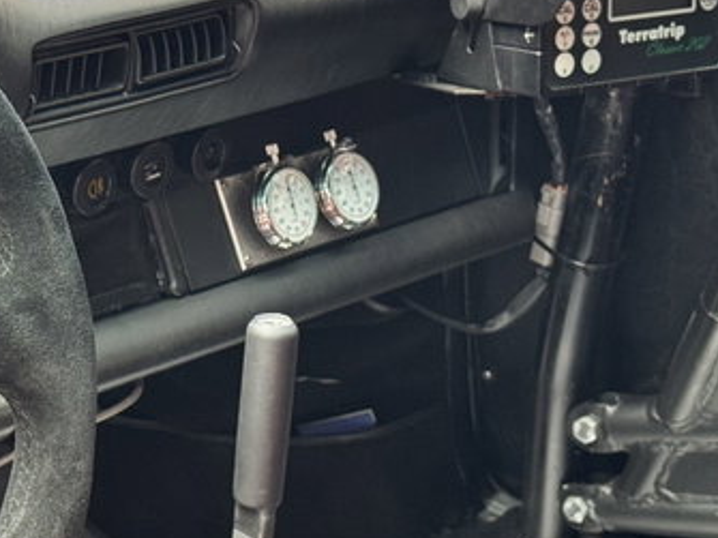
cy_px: 259
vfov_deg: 13.5
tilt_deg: -16.1
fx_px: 2281
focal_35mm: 110
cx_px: 156
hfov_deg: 17.8
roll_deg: -1.5
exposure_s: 1/60
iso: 100
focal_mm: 6.76
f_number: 1.78
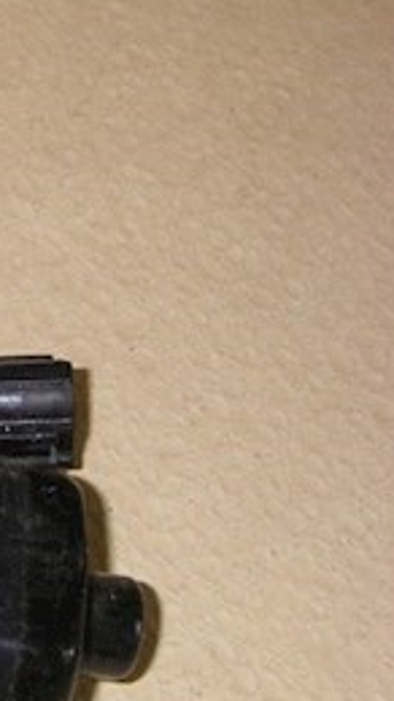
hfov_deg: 10.7
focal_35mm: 102
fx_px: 1897
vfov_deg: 20.9
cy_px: 453
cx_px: -445
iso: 64
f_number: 6.6
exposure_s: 1/50
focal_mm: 6.3
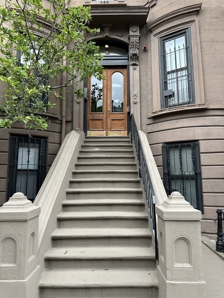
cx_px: 112
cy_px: 149
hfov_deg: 56.8
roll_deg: -0.4
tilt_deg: +6.8
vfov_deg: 71.6
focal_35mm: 24
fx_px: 207
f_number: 1.78
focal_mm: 6.86
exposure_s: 1/546
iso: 80
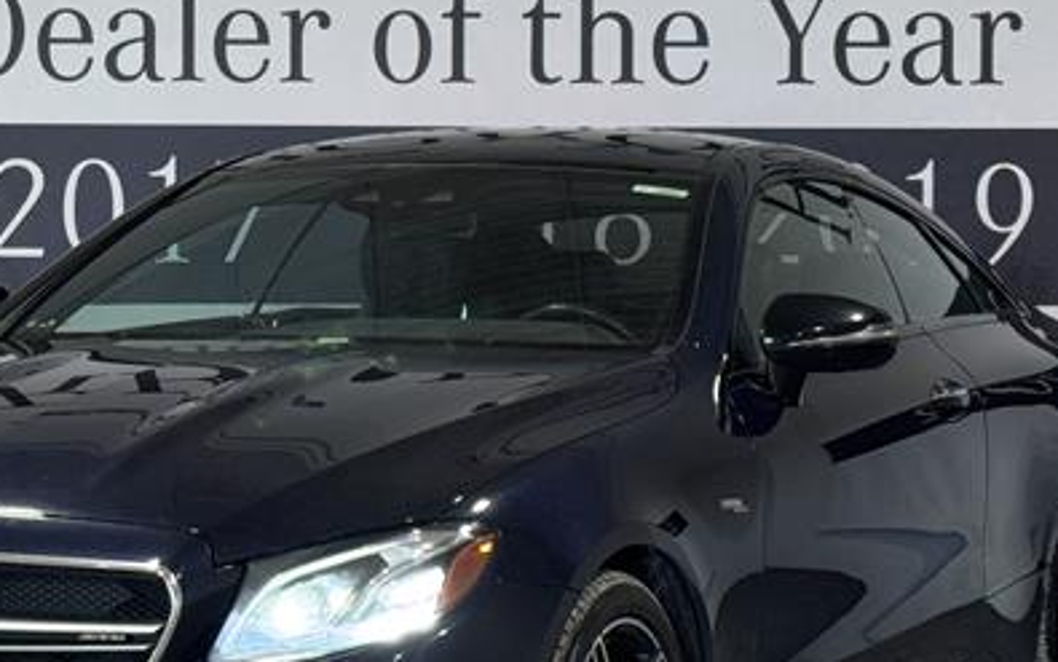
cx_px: 327
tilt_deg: -2.4
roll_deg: -0.4
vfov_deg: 12.7
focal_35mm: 103
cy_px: 490
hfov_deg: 20.1
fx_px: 2970
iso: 80
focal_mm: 6.8
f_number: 1.8
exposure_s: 1/120
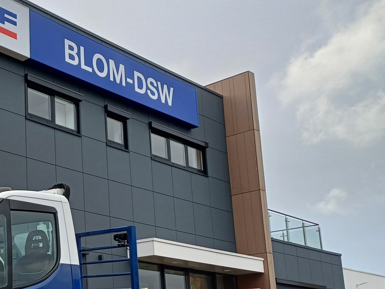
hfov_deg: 31.4
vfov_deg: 25.3
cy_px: 225
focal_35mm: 57
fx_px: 634
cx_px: 4
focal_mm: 4.65
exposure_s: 1/260
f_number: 1.8
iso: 50
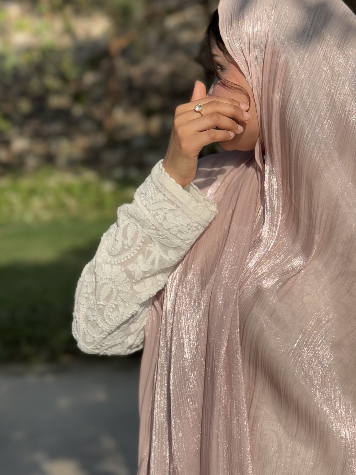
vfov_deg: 26.5
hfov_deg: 20.1
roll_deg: +2.2
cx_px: 245
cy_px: 150
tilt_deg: +0.2
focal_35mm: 73
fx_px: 1001
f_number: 1.78
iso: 64
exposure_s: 1/4975
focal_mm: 6.76
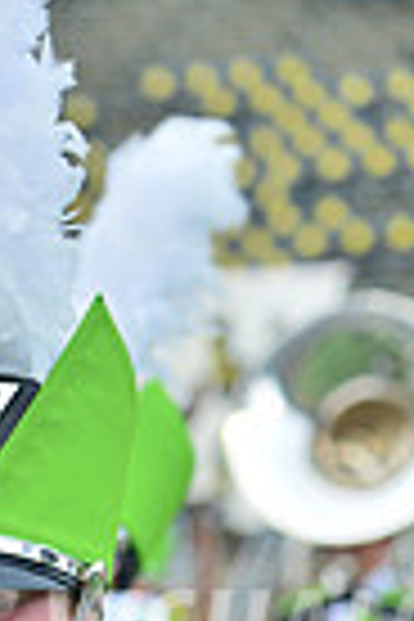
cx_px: -178
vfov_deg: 4.2
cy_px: 972
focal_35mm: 490
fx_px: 8452
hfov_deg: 2.8
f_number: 5.6
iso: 200
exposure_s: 1/320
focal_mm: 150
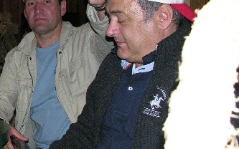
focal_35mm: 89
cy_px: 28
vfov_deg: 14.6
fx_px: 580
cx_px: -15
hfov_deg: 22.2
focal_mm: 8.9
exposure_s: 1/60.1
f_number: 2.8
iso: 200
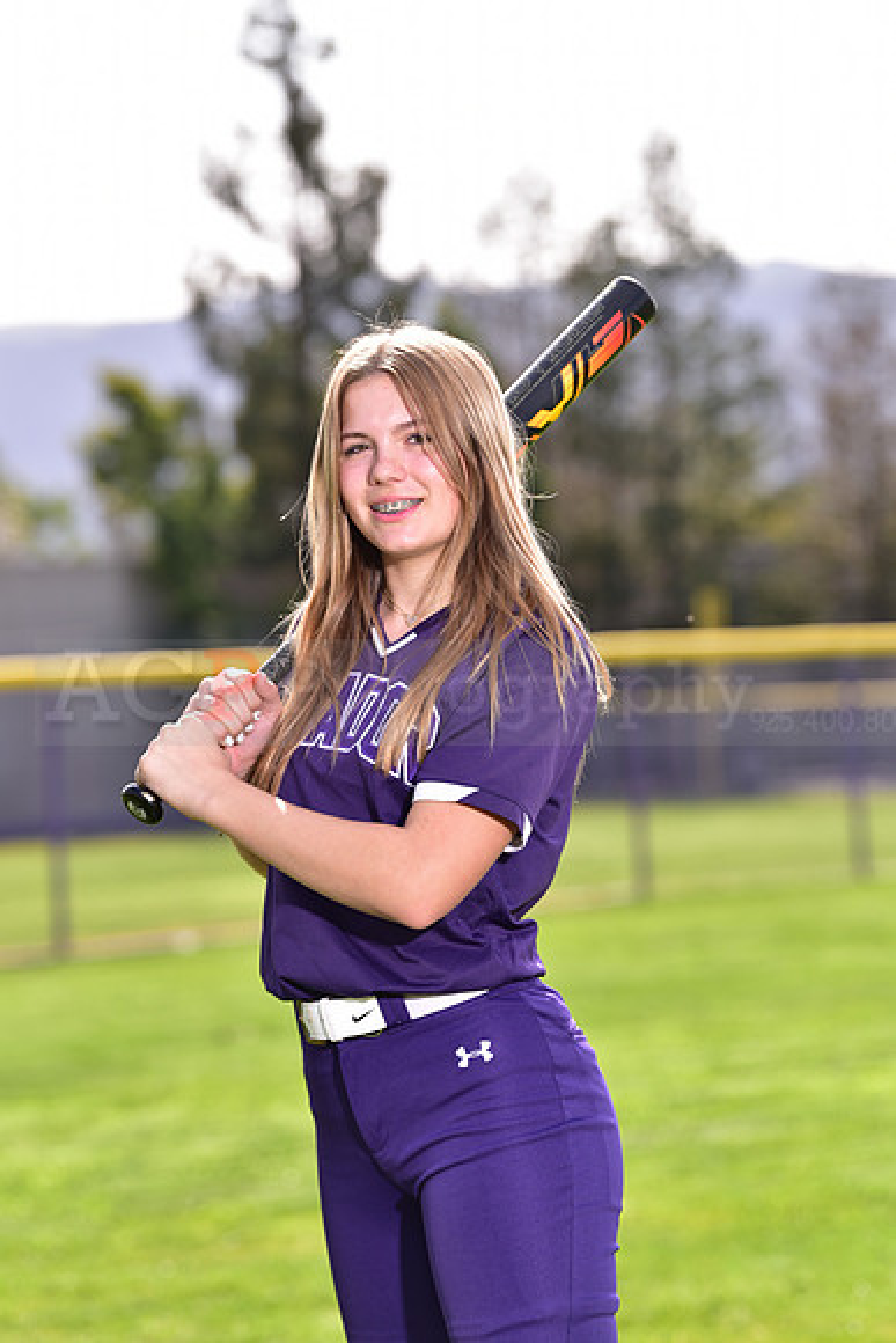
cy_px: 672
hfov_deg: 8.9
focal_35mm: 155
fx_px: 5783
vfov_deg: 13.2
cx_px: 448
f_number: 5
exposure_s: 1/250
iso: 80
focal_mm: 155
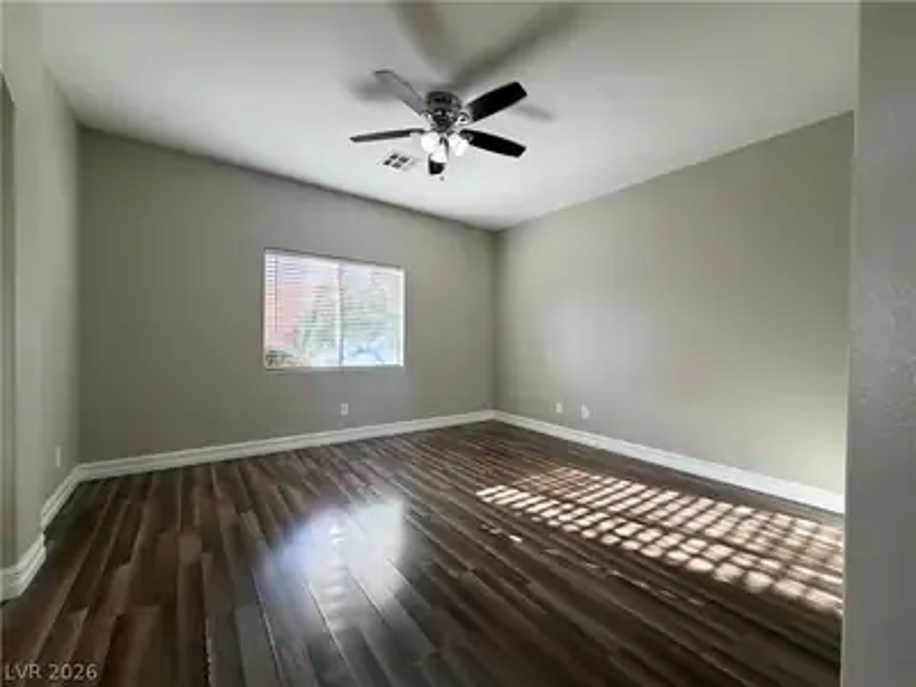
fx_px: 370
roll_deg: -2.0
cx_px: 458
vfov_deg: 85.7
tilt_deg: -0.3
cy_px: 344
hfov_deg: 102.1
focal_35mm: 14
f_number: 2.2
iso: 100
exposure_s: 1/120
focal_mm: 2.22
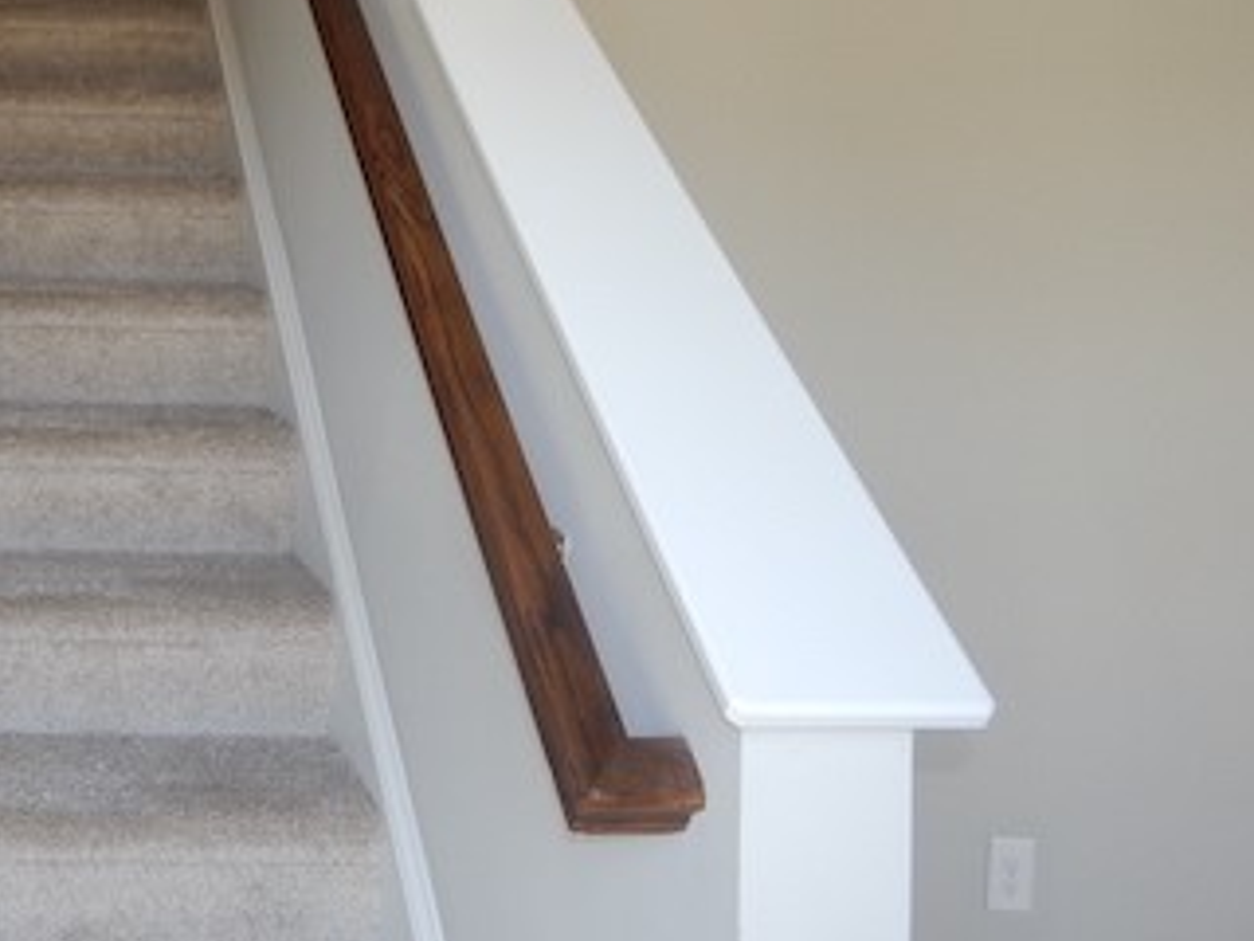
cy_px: 125
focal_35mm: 44
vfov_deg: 31.6
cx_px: 16
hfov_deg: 38.4
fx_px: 1594
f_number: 3
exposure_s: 1/60
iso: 125
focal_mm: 4
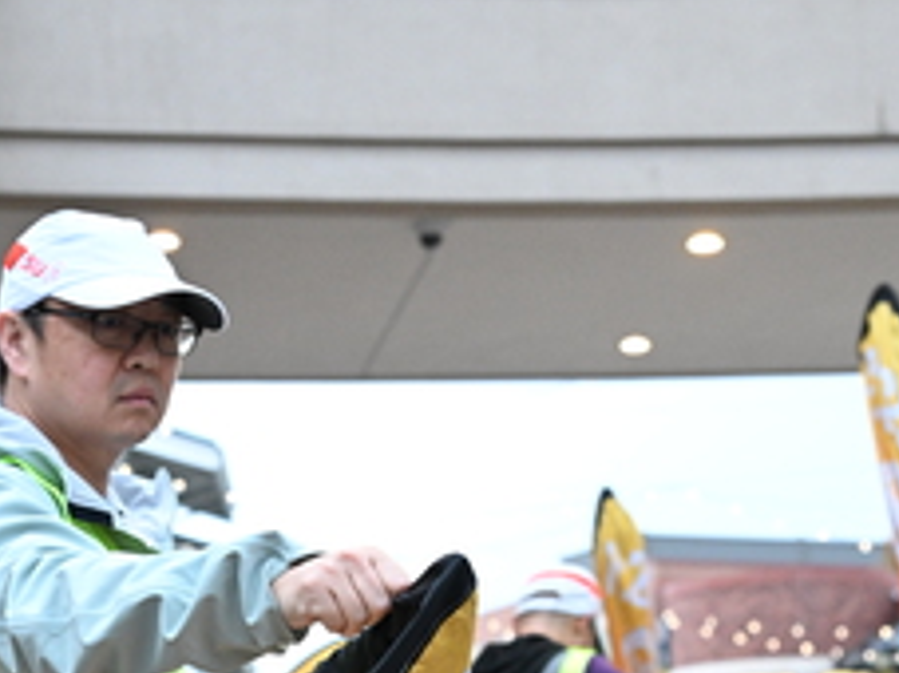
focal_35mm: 98
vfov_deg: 14.7
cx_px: 248
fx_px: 2544
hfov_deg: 19.9
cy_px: 721
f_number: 4
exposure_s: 1/250
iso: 3200
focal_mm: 42
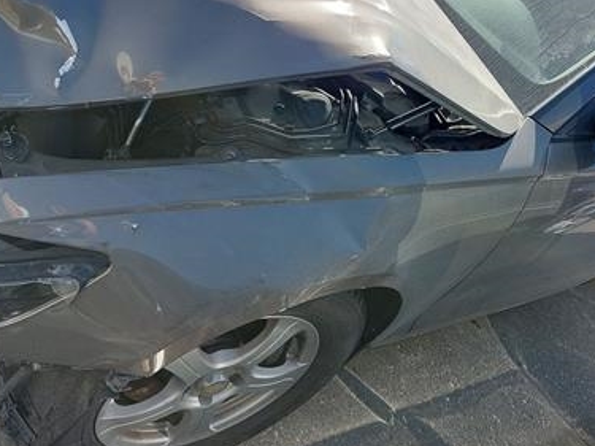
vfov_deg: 35.1
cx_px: 386
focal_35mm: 41
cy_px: 200
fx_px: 705
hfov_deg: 45.2
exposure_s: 1/309
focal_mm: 5.23
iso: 25
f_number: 1.8
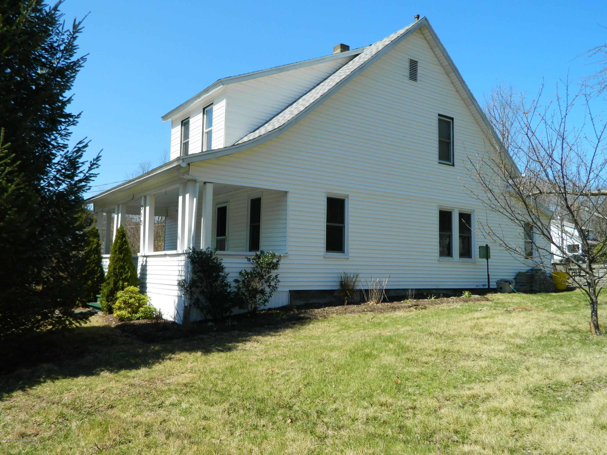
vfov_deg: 49.7
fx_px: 491
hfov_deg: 63.4
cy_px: 228
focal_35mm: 28
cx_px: 304
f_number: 3.2
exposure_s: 1/800
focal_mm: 5.1
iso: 80
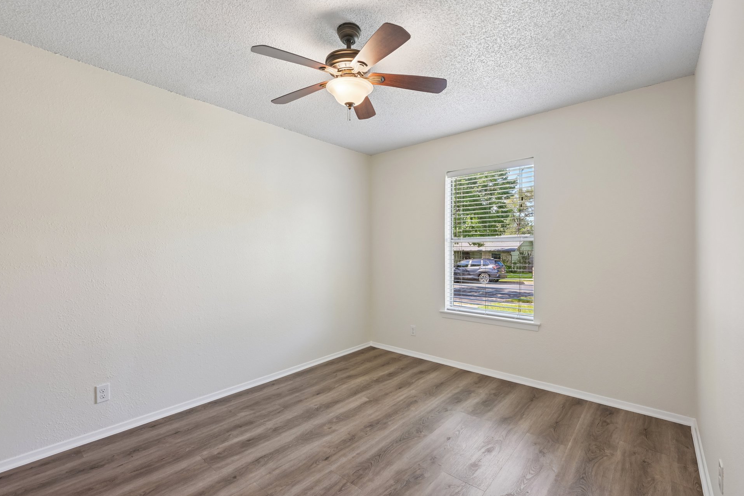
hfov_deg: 96.7
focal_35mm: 16
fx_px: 331
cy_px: 248
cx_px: 367
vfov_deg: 73.7
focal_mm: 15
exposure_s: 1/15
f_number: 6.7
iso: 140
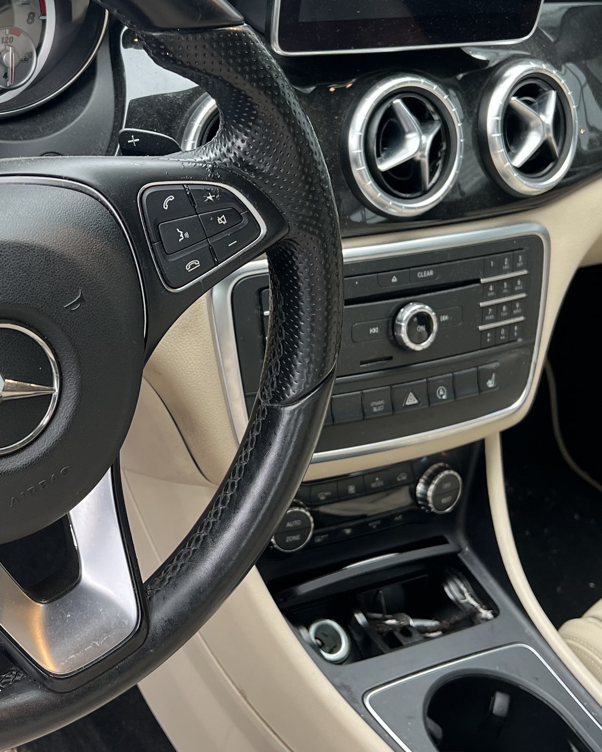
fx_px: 1247
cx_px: 108
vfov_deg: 33.4
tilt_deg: -29.1
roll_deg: -10.0
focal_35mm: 56
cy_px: 294
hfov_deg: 26.6
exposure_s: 1/127
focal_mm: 5.7
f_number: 1.5
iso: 64
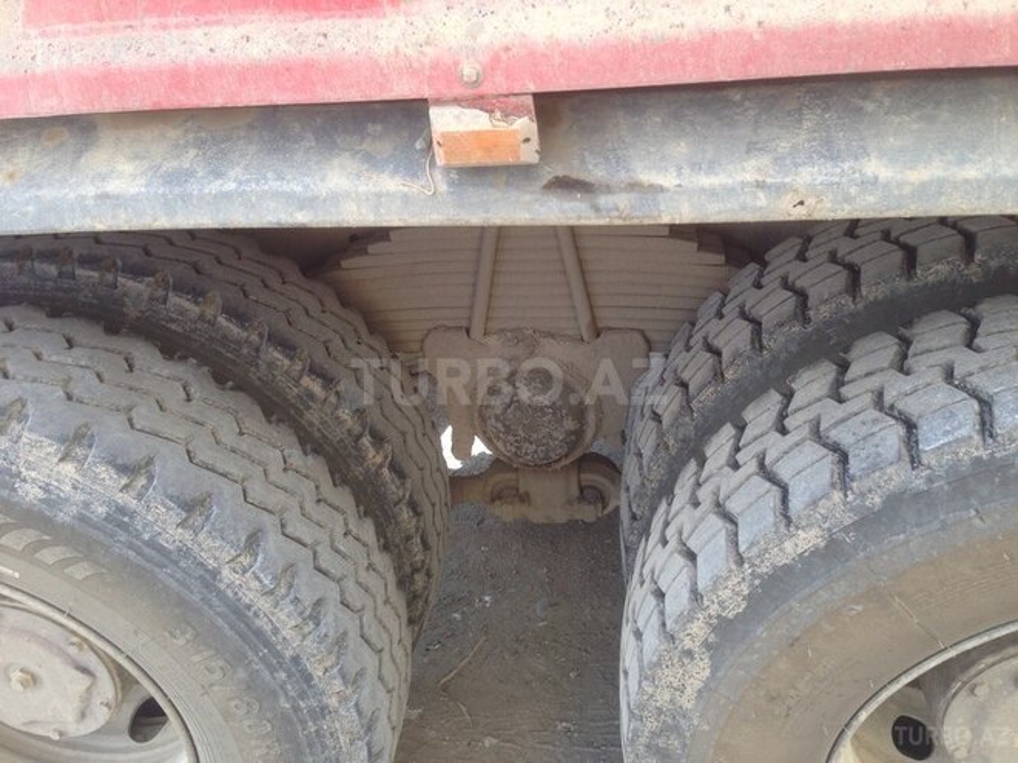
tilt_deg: -28.9
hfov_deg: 55.4
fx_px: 970
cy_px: 382
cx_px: 509
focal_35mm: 33
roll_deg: +0.4
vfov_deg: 42.9
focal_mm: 4.12
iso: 64
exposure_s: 1/120
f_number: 2.4
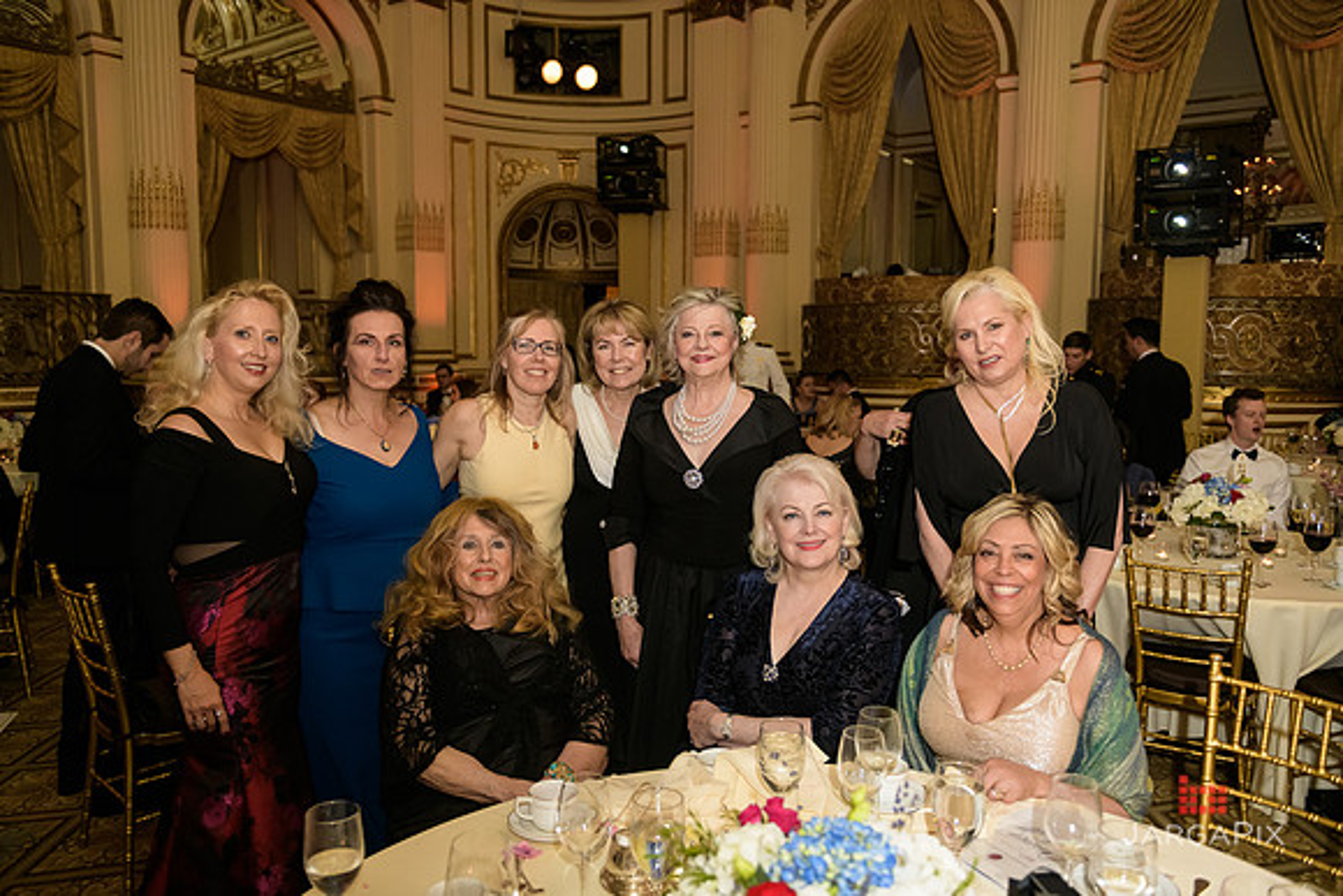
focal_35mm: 28
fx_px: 1045
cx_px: 672
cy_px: 448
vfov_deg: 46.4
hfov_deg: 65.5
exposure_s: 1/125
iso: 1600
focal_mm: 28
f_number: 3.2
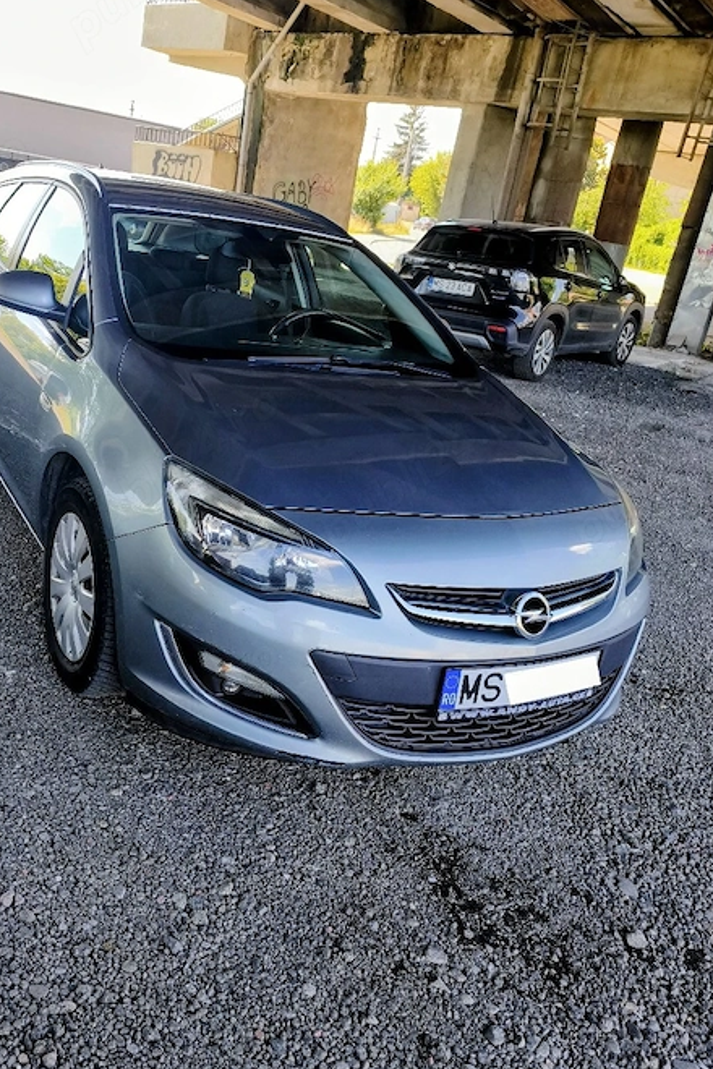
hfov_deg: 44.3
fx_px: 861
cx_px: 238
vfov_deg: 63.6
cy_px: 507
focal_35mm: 29
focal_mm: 6.45
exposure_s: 1/476
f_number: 1.62
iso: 50
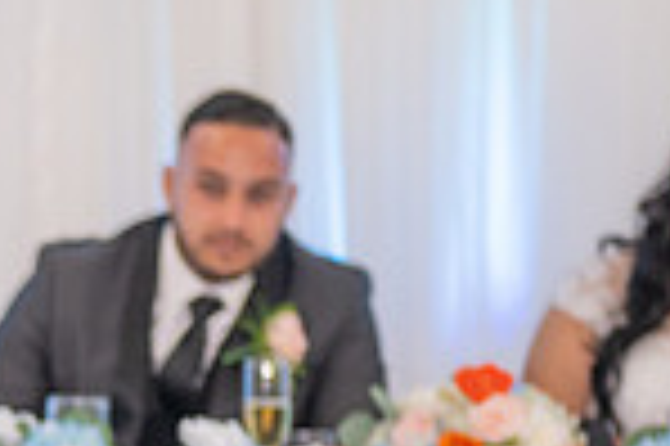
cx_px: -378
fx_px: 4201
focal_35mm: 226
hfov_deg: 8.9
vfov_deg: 6.0
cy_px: 642
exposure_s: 1/160
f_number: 3.2
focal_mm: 58
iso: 1000
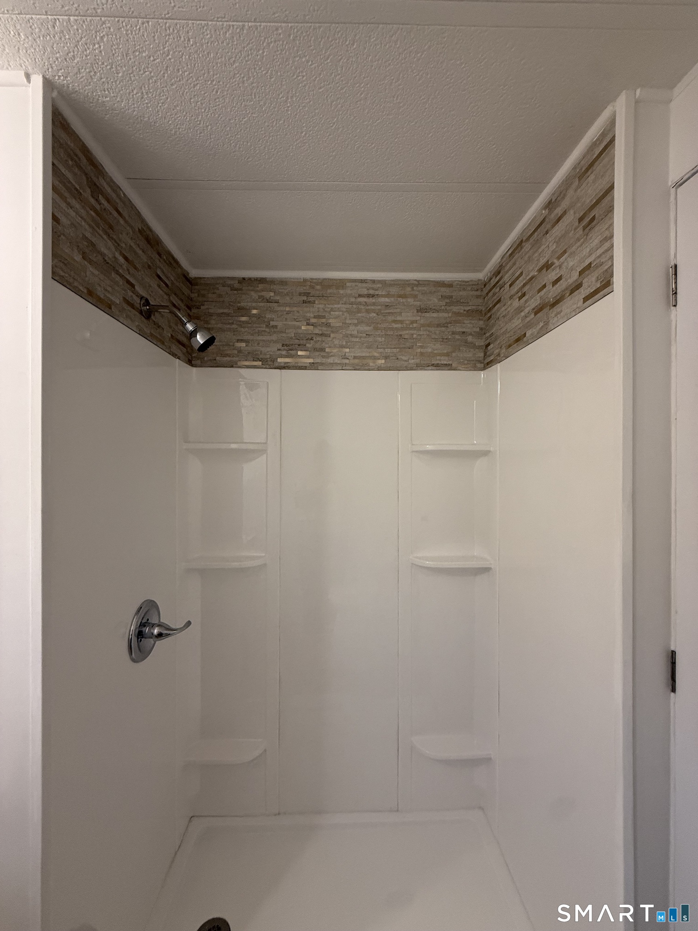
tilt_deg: +0.8
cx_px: 349
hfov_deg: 85.7
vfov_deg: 102.1
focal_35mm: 14
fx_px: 376
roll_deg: -0.8
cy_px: 466
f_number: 2.2
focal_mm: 2.22
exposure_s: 1/120
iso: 320
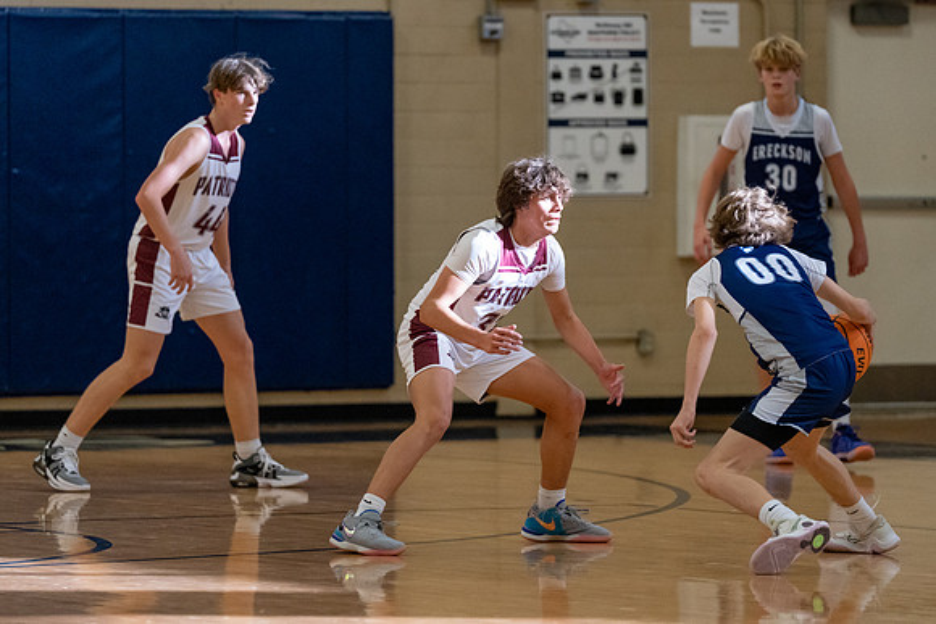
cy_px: 265
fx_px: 6948
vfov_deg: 5.1
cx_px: 519
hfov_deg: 7.7
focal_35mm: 267
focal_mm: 200
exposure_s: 1/1000
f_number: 2.8
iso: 5000
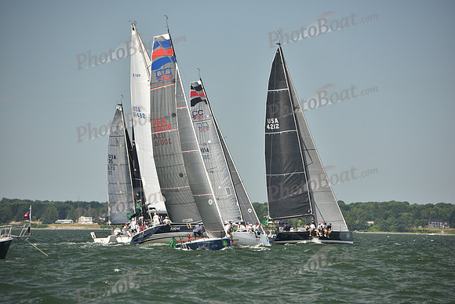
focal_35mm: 185
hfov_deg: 11.1
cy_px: 152
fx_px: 2339
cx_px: 228
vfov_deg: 7.4
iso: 320
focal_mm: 185
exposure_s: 1/1000
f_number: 5.6
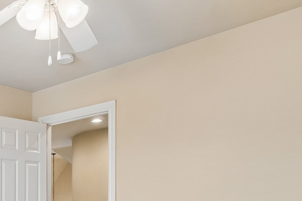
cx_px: -44
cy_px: 212
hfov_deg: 37.9
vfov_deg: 29.8
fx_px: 344
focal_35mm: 41
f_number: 6.3
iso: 200
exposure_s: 1/20
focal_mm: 10
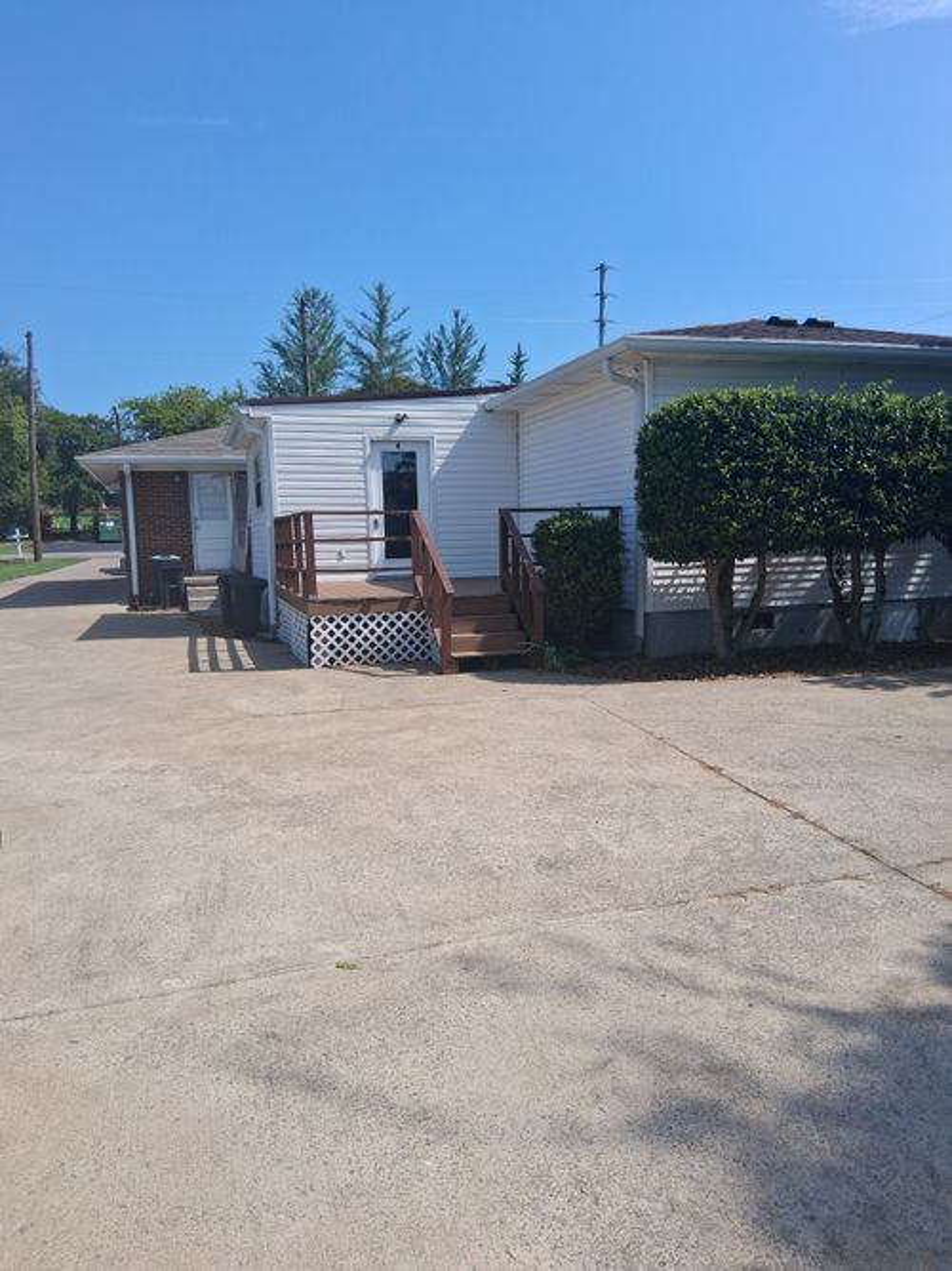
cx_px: 476
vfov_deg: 67.3
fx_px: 954
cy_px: 636
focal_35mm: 26
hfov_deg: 53.0
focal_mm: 3.98
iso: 25
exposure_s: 1/678
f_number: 1.8
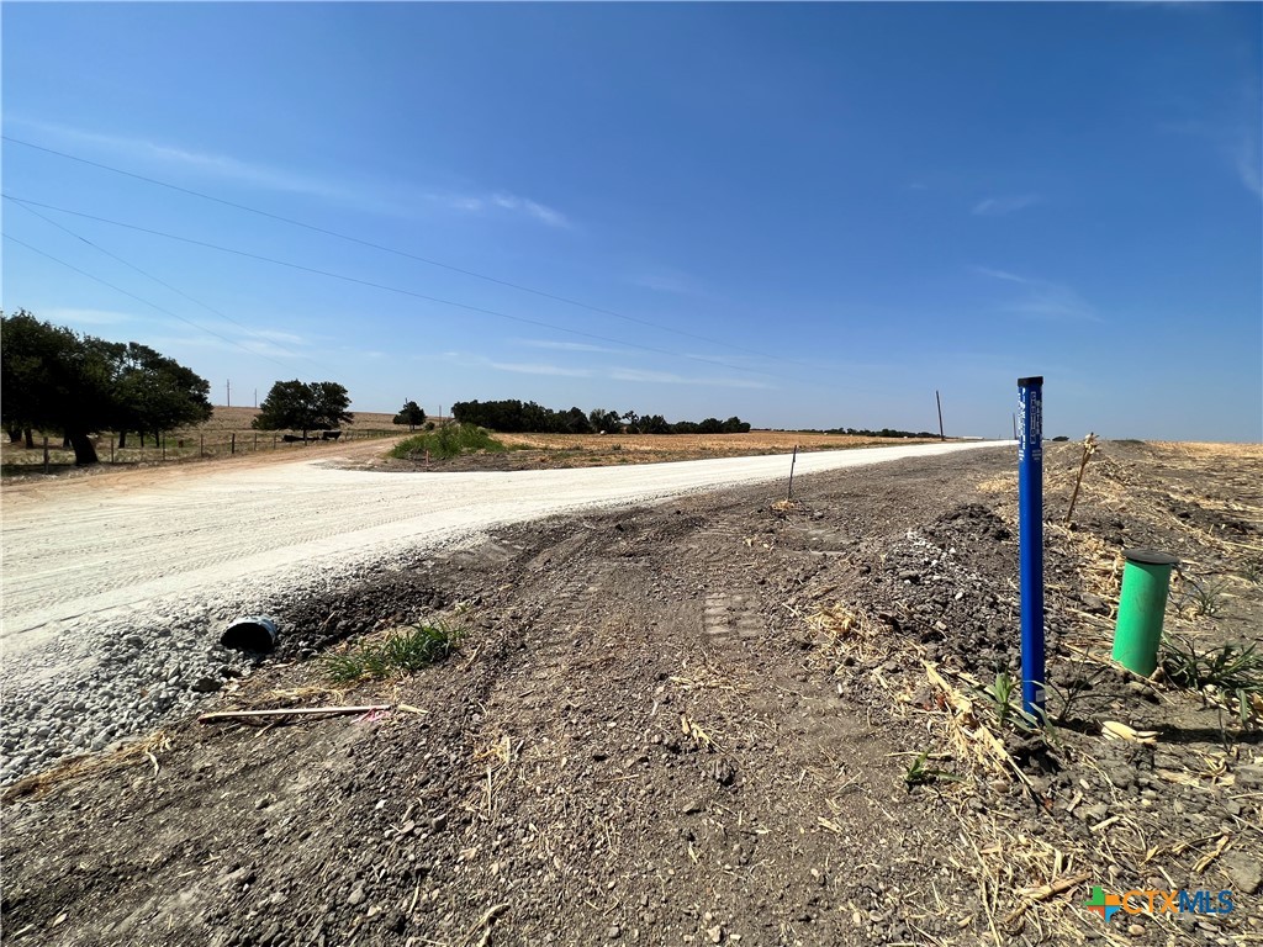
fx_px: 474
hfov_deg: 106.2
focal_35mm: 13
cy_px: 474
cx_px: 632
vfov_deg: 89.9
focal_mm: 1.57
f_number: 1.8
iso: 32
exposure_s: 1/2950
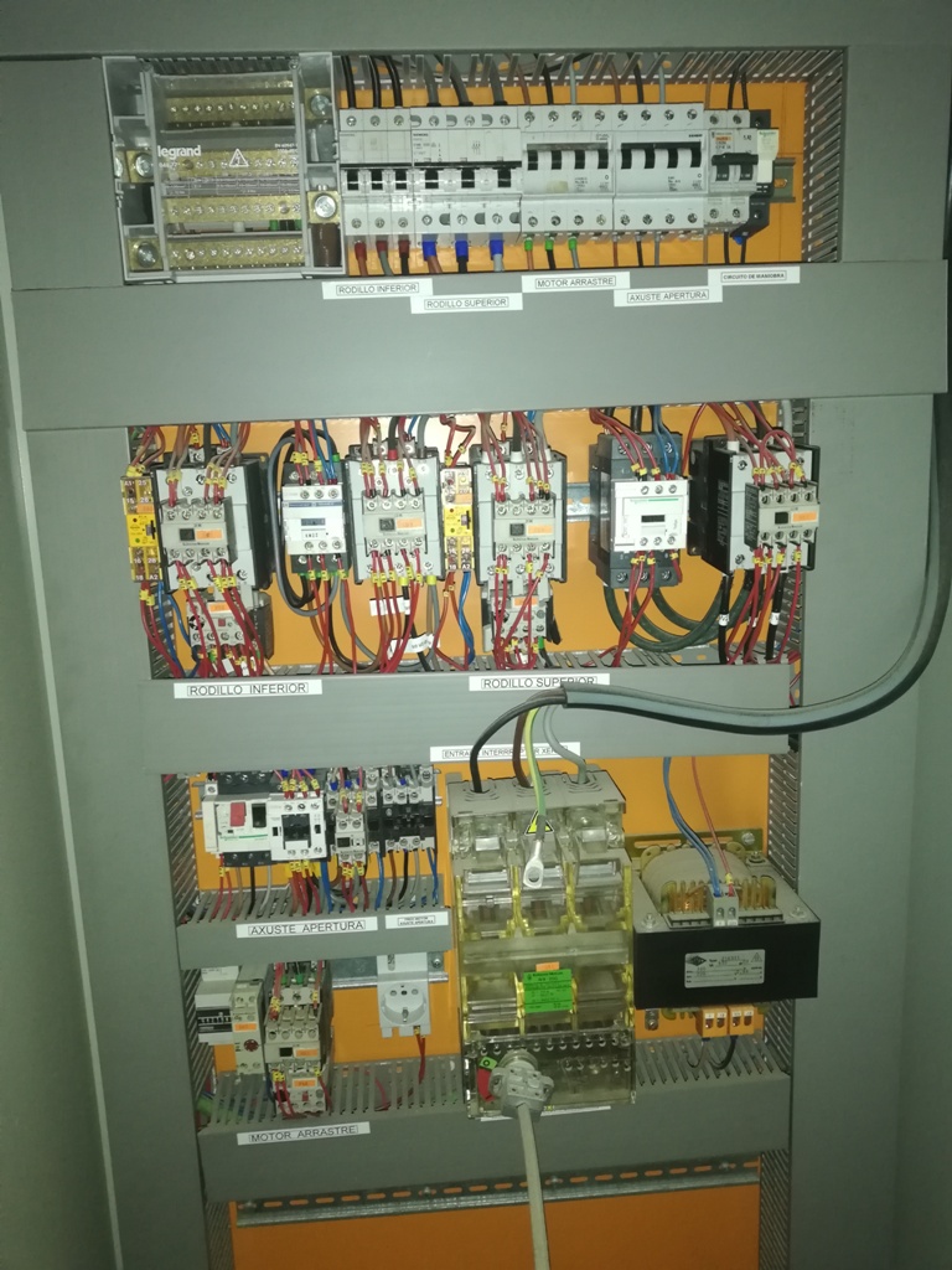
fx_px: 953
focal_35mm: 26
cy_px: 635
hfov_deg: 53.1
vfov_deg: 67.3
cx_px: 476
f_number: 2.2
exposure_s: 1/20
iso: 640
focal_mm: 3.81
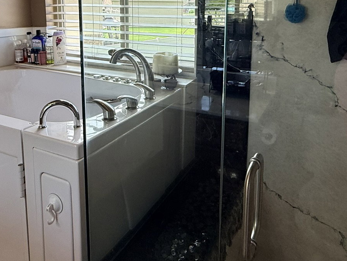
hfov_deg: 56.8
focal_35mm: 32
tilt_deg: -7.3
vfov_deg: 42.1
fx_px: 321
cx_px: 177
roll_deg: -0.1
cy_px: 51
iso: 64
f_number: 2.2
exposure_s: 1/163
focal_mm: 2.22
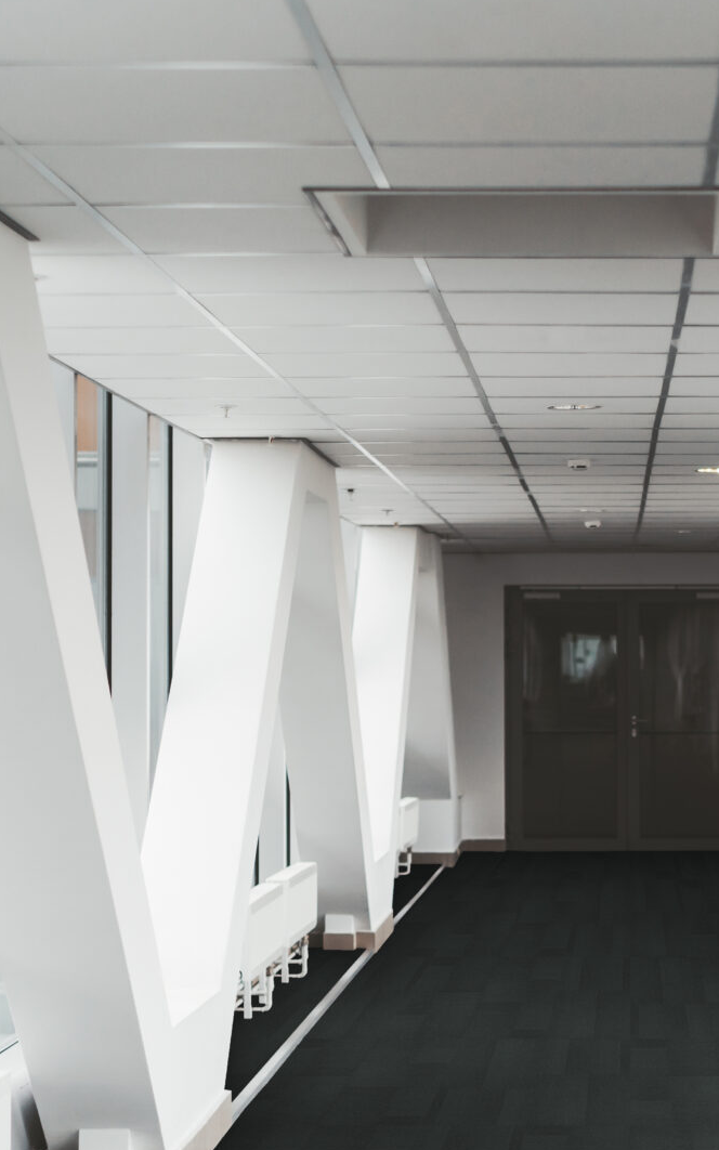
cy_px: 754
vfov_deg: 24.0
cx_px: 630
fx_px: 2696
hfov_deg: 15.0
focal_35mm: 86
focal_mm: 35
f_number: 2
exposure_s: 1/320
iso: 50
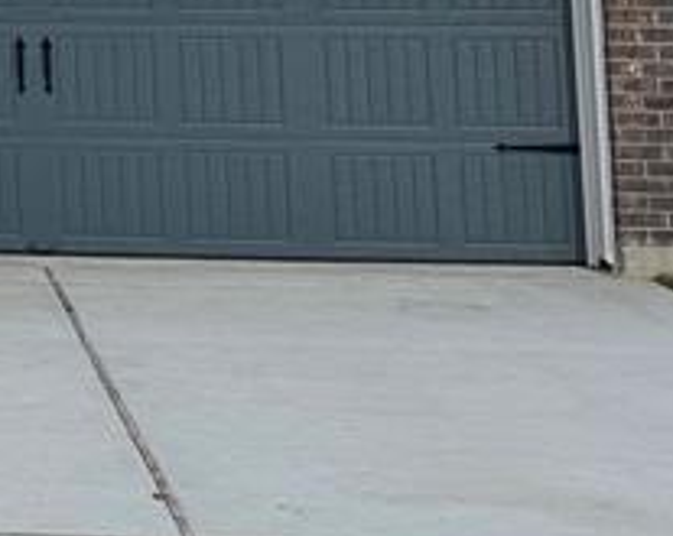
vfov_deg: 12.6
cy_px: -286
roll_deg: +0.9
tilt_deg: +6.9
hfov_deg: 14.7
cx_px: -497
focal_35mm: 116
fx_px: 2307
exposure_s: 1/5814
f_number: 1.78
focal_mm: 6.76
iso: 80
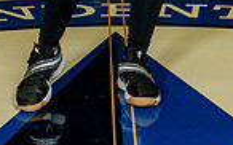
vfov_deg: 6.6
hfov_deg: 11.2
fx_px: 1193
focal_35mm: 188
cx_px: 144
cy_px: -196
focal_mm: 60
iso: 800
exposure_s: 1/200
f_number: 7.1
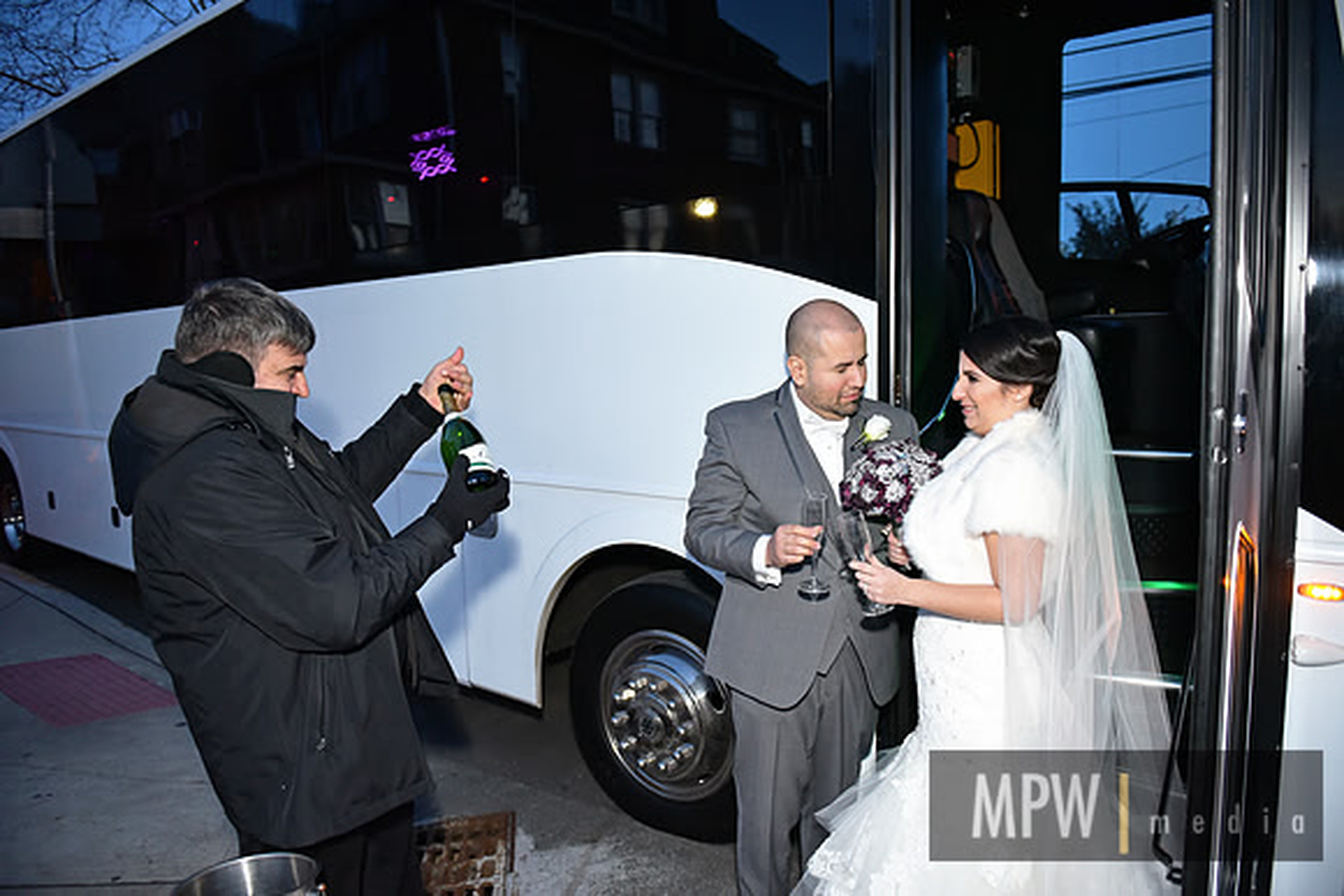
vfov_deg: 53.2
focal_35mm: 24
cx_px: 672
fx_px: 896
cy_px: 448
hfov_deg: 73.7
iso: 2000
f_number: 2.8
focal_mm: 24
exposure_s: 1/125
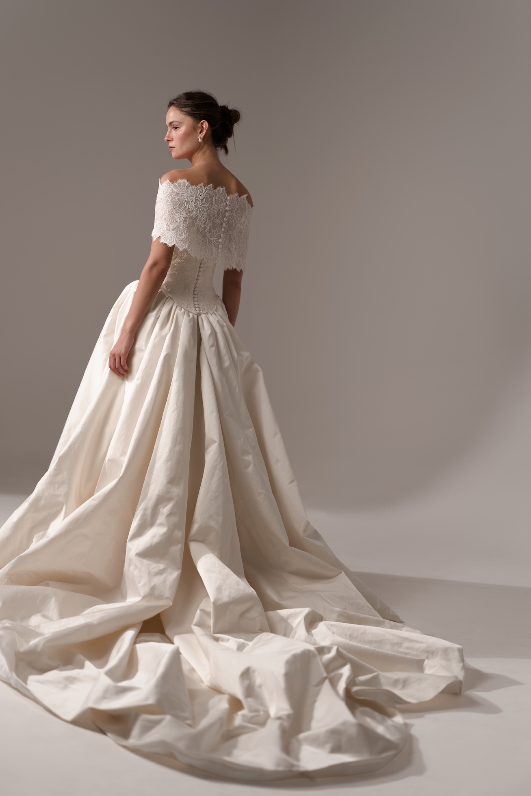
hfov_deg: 26.5
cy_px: 393
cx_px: 262
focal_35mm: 51
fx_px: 1128
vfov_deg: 38.9
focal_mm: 50
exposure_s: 1/640
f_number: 1.2
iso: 50
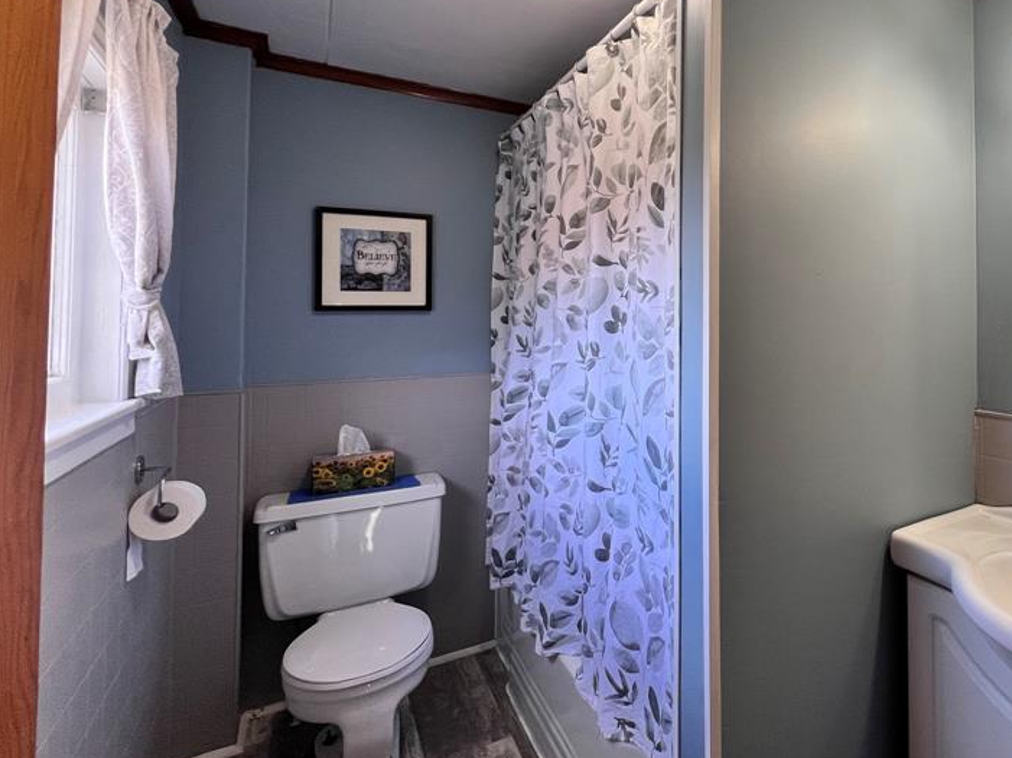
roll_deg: +0.2
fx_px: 555
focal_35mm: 19
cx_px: 732
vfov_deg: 68.0
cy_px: 303
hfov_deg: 79.6
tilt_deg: +1.8
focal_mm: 1.57
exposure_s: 1/99
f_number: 1.8
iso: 125
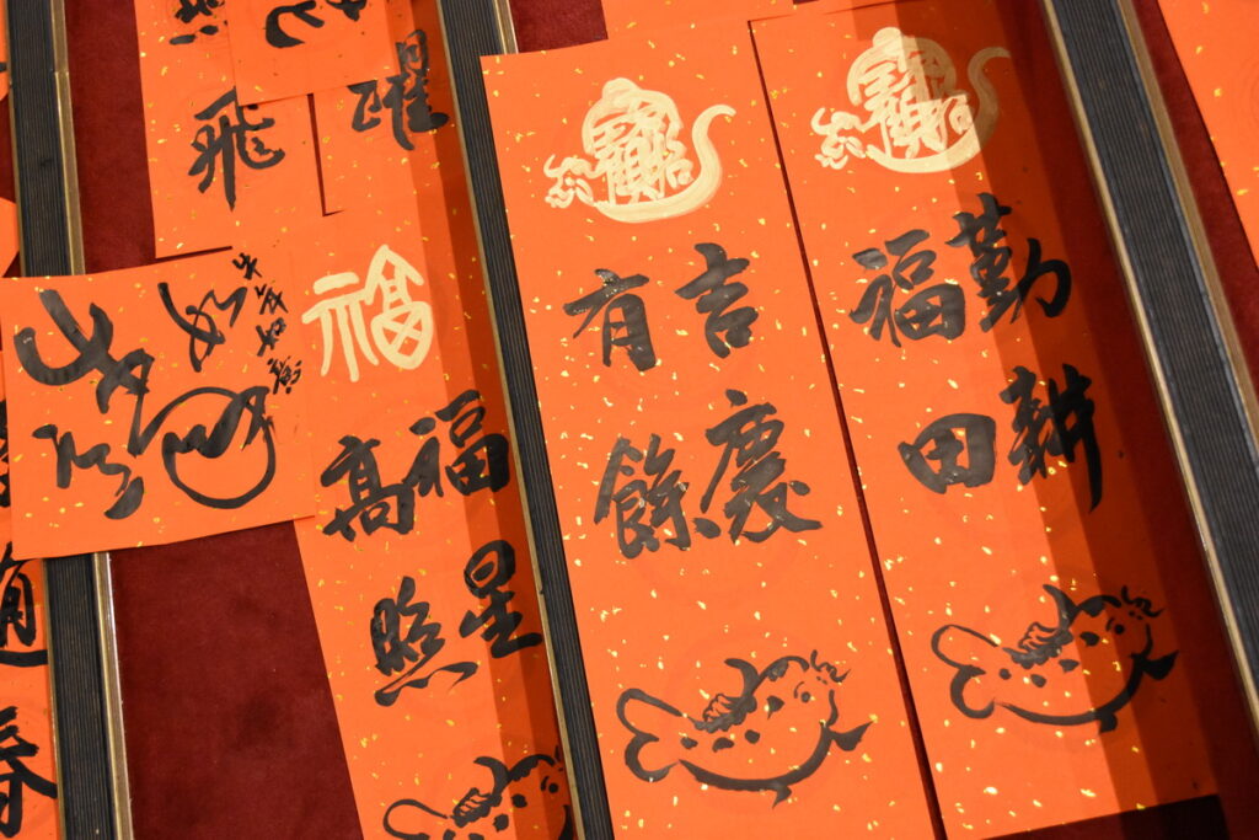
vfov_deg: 28.1
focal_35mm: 48
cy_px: 420
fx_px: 1679
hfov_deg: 41.1
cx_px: 630
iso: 5000
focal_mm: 32
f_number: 5
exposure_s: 1/80
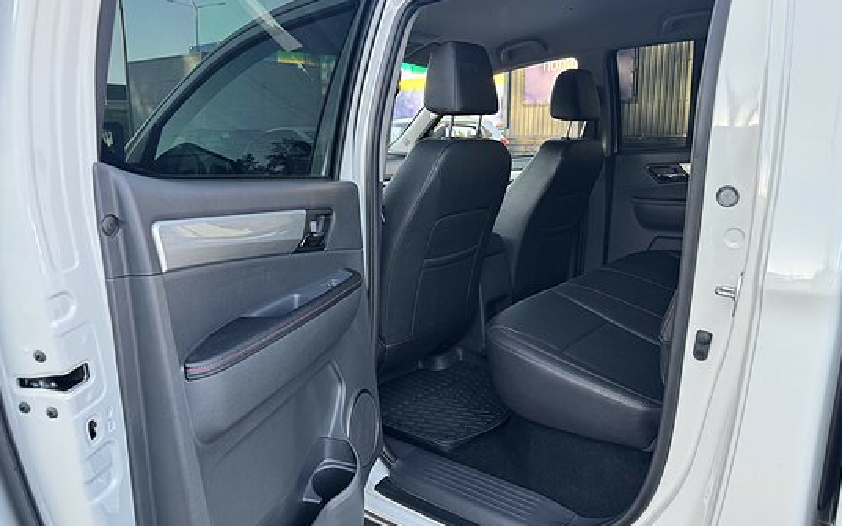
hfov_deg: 70.4
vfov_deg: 47.5
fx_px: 597
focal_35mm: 26
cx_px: 415
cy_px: 228
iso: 200
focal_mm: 6.76
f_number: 1.78
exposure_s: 1/120
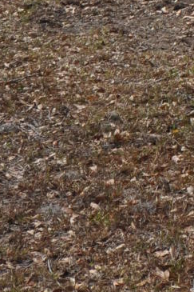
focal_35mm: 197
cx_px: 379
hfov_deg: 6.8
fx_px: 1594
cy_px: -463
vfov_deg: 9.1
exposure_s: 1/250
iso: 200
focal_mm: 24
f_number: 8
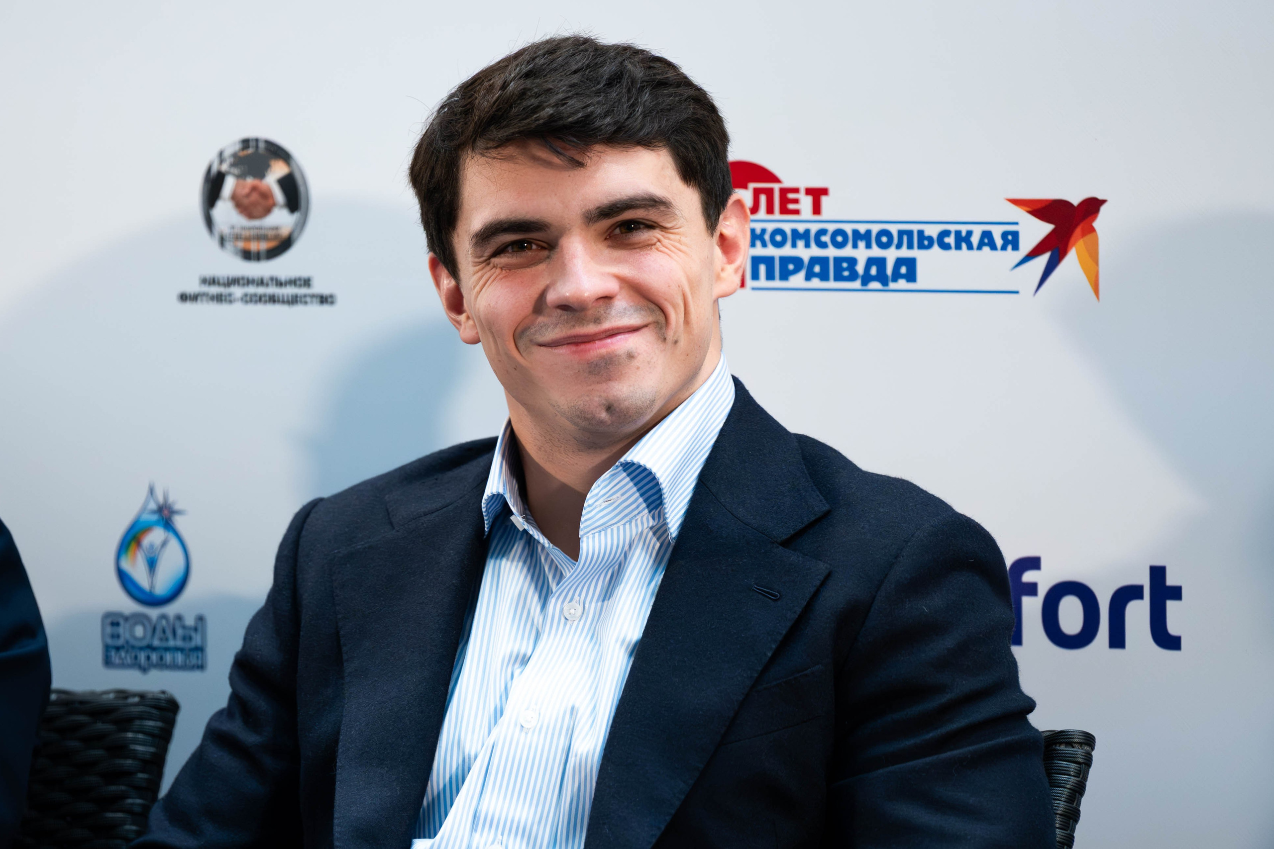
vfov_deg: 4.5
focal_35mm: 303
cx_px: 510
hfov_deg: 6.8
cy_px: 603
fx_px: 10719
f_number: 2.8
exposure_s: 1/500
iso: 2500
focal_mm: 195
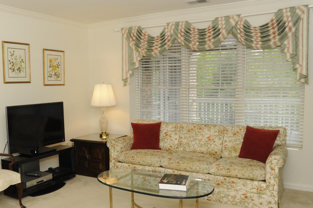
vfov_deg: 37.8
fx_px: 304
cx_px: 130
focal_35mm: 35
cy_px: 111
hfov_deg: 54.2
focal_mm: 24
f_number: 5
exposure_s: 1/60
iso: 200
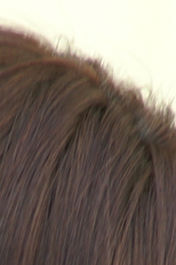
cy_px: 972
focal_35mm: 2296
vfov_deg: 0.9
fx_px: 16881
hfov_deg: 0.6
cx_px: -206
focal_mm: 200
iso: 200
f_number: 5.6
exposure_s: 1/200
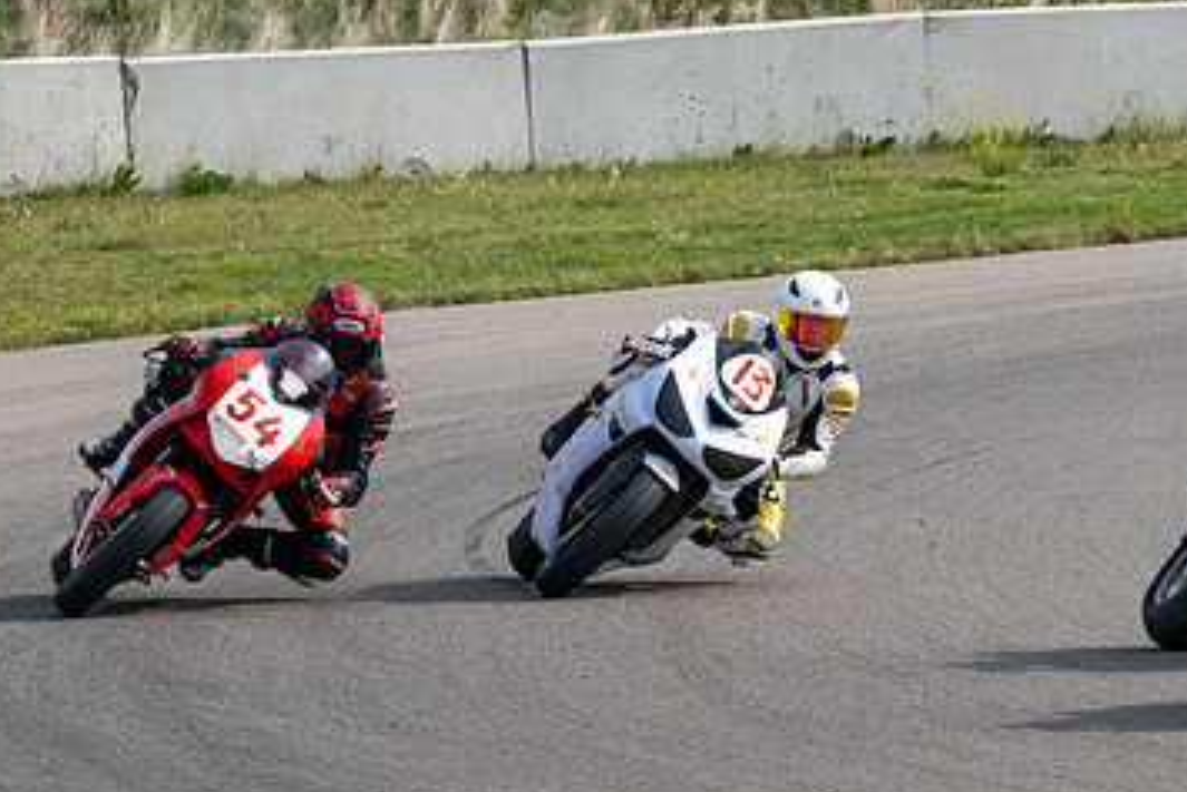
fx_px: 17119
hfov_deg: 4.0
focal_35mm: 519
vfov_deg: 2.7
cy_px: 510
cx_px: 1095
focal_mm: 220
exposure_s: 1/800
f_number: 11
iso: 500
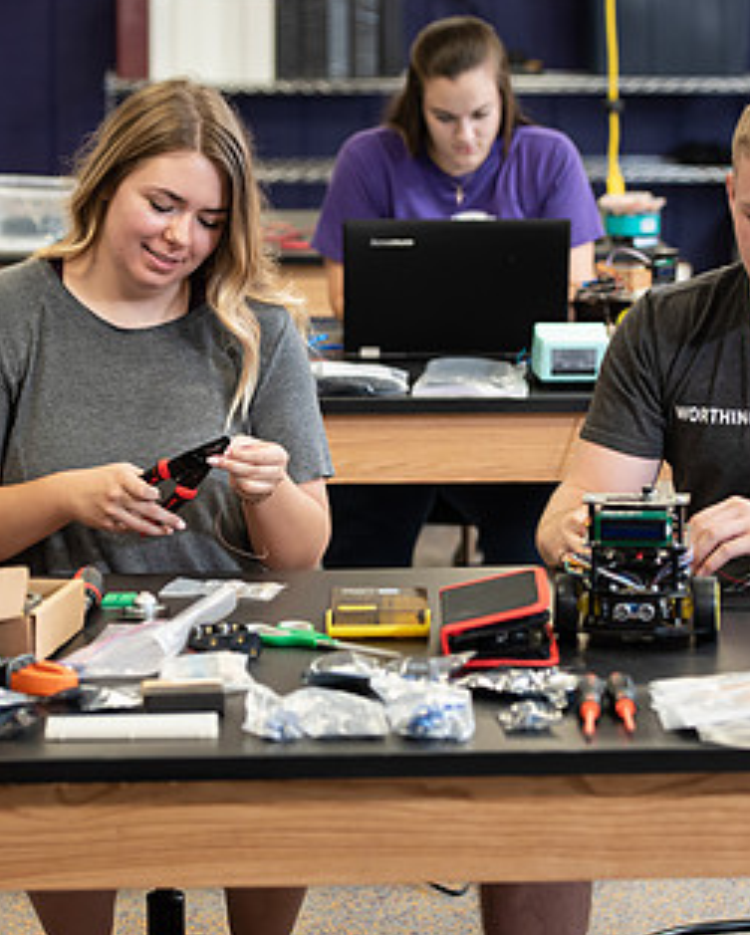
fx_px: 3851
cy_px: 420
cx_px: 338
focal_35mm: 139
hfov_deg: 11.1
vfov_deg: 13.8
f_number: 3.5
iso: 1000
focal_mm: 80
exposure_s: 1/160
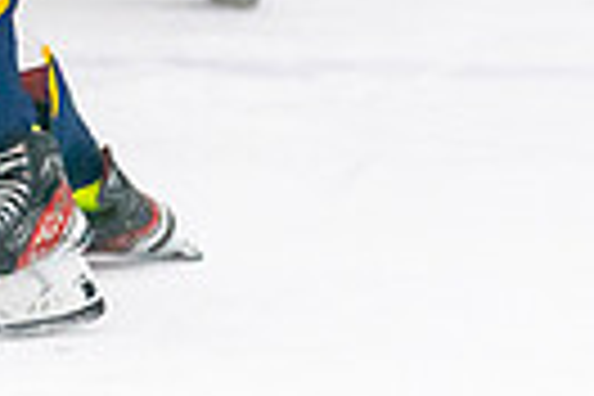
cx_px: -32
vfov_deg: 1.9
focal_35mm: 721
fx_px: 11896
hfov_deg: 2.9
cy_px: -117
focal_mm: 125
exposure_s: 1/1250
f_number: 2.8
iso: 3200
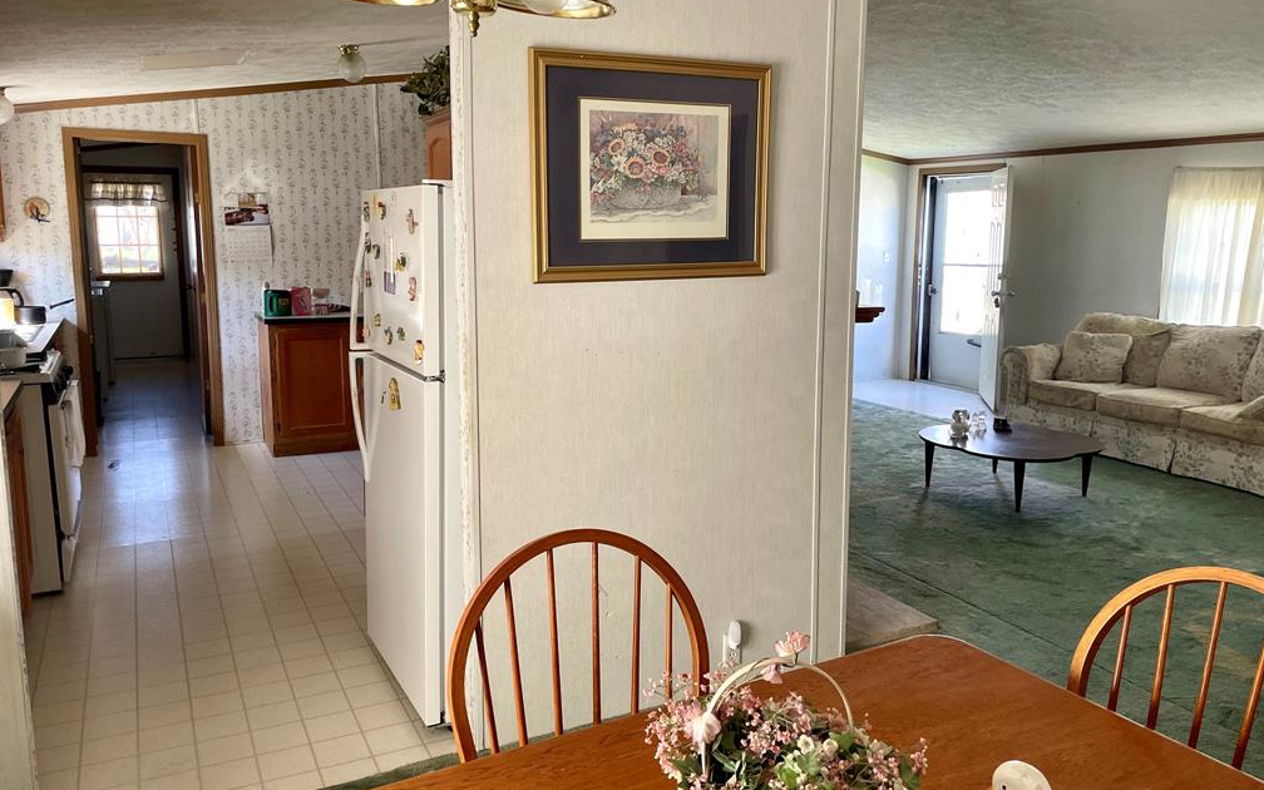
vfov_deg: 44.5
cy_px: 367
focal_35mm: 28
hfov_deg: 66.5
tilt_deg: -8.8
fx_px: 965
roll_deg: -0.2
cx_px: 629
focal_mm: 4.2
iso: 125
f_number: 1.6
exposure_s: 1/107
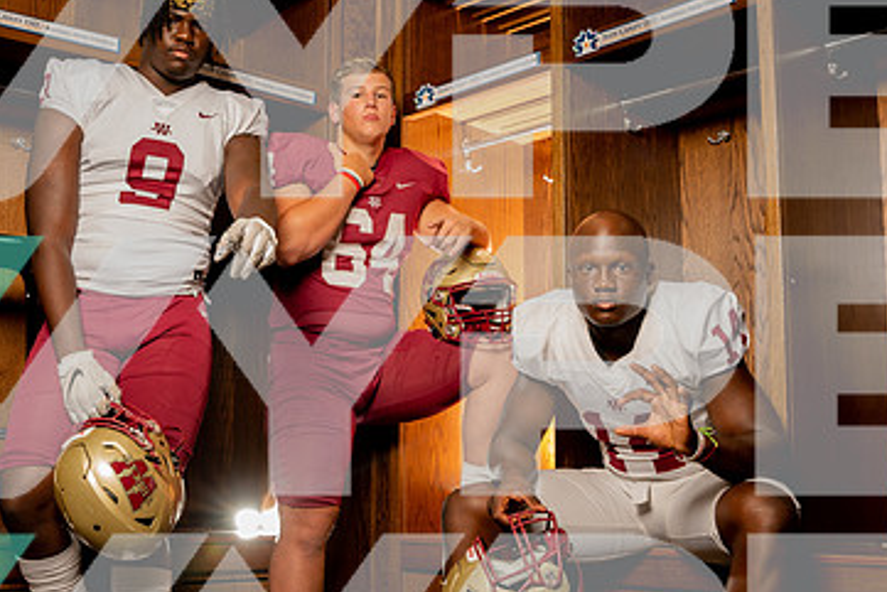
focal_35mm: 45
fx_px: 1109
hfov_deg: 43.6
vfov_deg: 29.8
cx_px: 413
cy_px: 367
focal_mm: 28
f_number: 7.1
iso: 320
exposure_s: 1/200
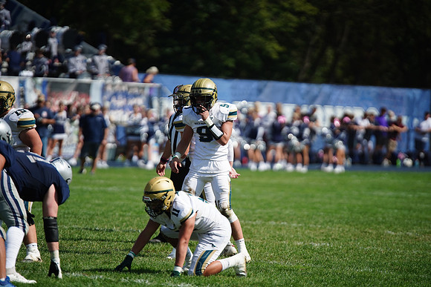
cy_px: 144
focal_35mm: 300
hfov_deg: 6.9
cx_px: 216
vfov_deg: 4.6
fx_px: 3592
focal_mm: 300
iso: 400
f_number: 2.8
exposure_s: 1/8000
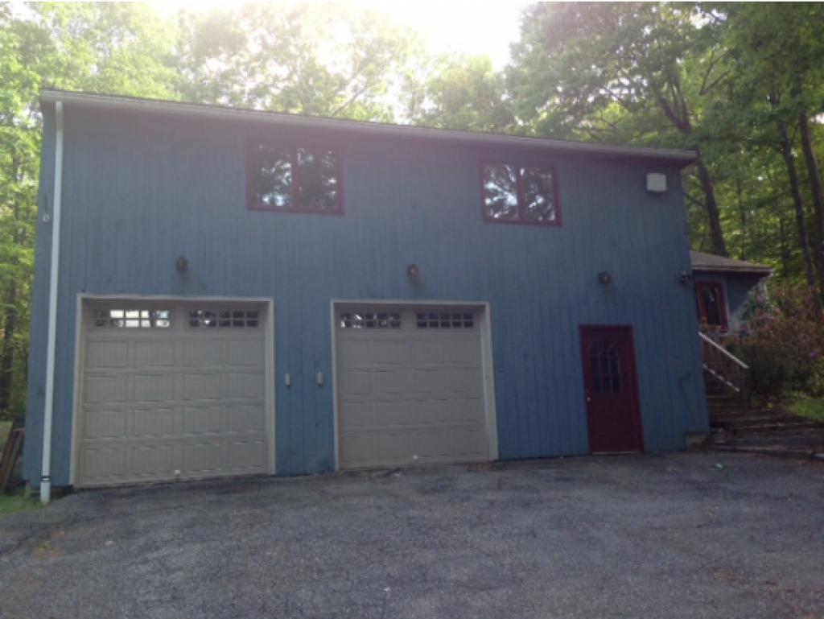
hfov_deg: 55.3
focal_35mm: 33
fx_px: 786
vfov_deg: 43.0
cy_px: 310
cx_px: 412
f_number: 2.4
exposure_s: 1/120
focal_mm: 4.12
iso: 80
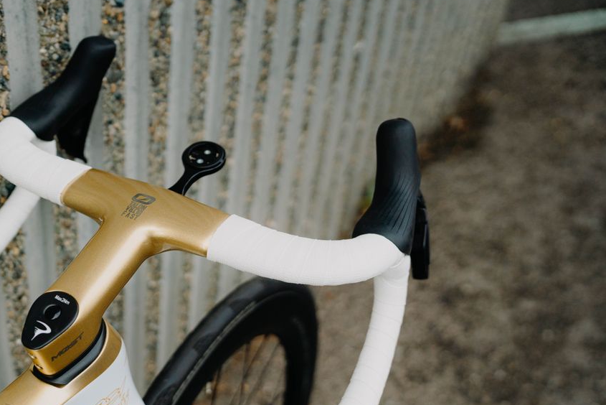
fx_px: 892
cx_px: 159
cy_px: 250
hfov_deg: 36.7
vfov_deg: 25.5
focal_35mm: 53
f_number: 2.8
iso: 1000
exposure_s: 1/6400
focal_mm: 35
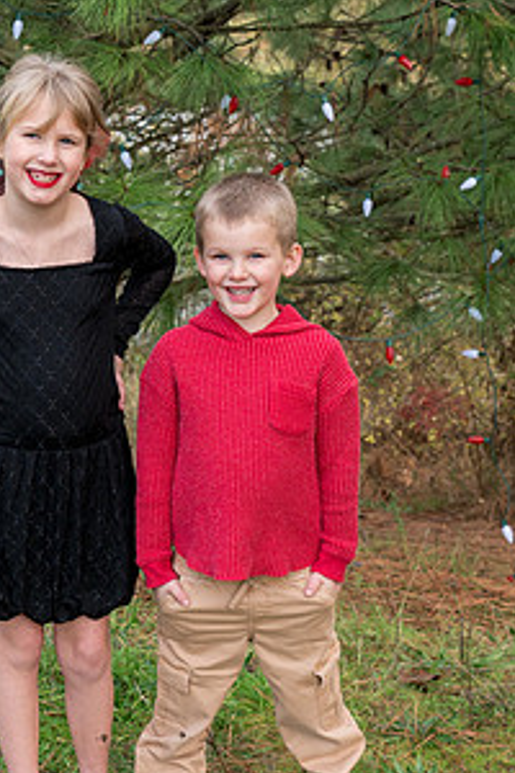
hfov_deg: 17.4
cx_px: 134
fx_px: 1674
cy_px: 348
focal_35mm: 78
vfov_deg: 26.0
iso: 400
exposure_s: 1/320
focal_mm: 35
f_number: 5
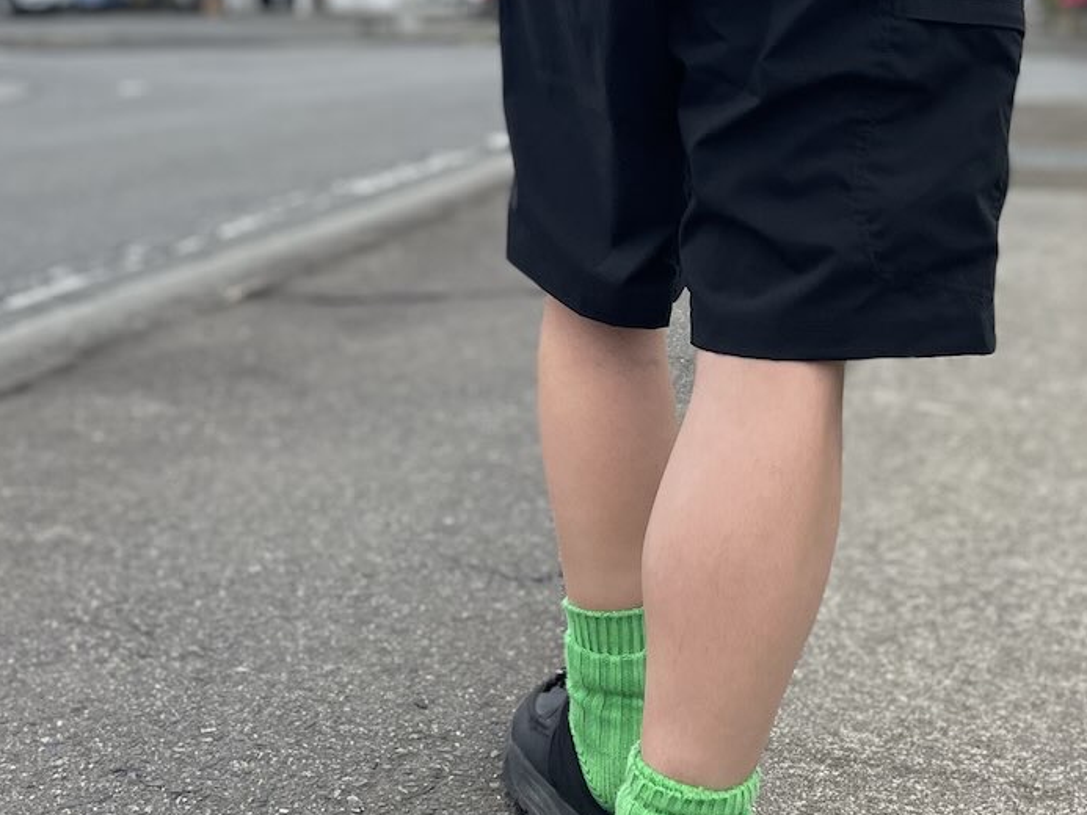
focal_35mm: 36
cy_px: 409
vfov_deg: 39.7
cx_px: 530
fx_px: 1131
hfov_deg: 51.3
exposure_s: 1/2020
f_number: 1.6
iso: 50
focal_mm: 4.2
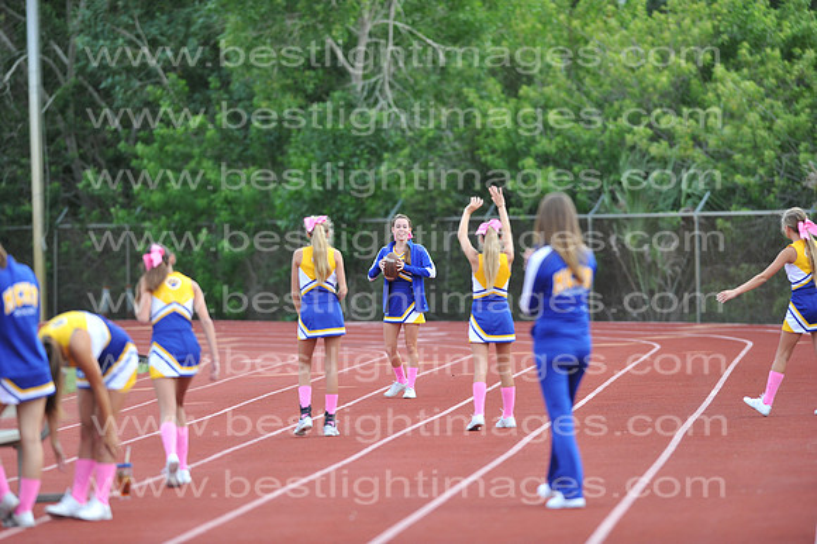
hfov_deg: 6.9
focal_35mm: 300
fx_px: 6804
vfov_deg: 4.6
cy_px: 272
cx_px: 408
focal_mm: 300
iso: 800
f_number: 4
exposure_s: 1/800
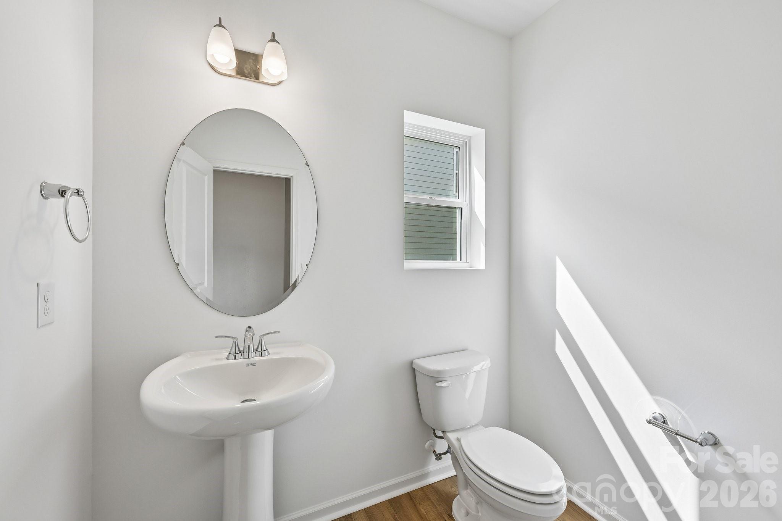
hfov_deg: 104.3
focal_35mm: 14
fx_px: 304
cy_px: 260
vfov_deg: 81.2
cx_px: 391
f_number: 8
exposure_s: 1/25
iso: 100
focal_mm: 14
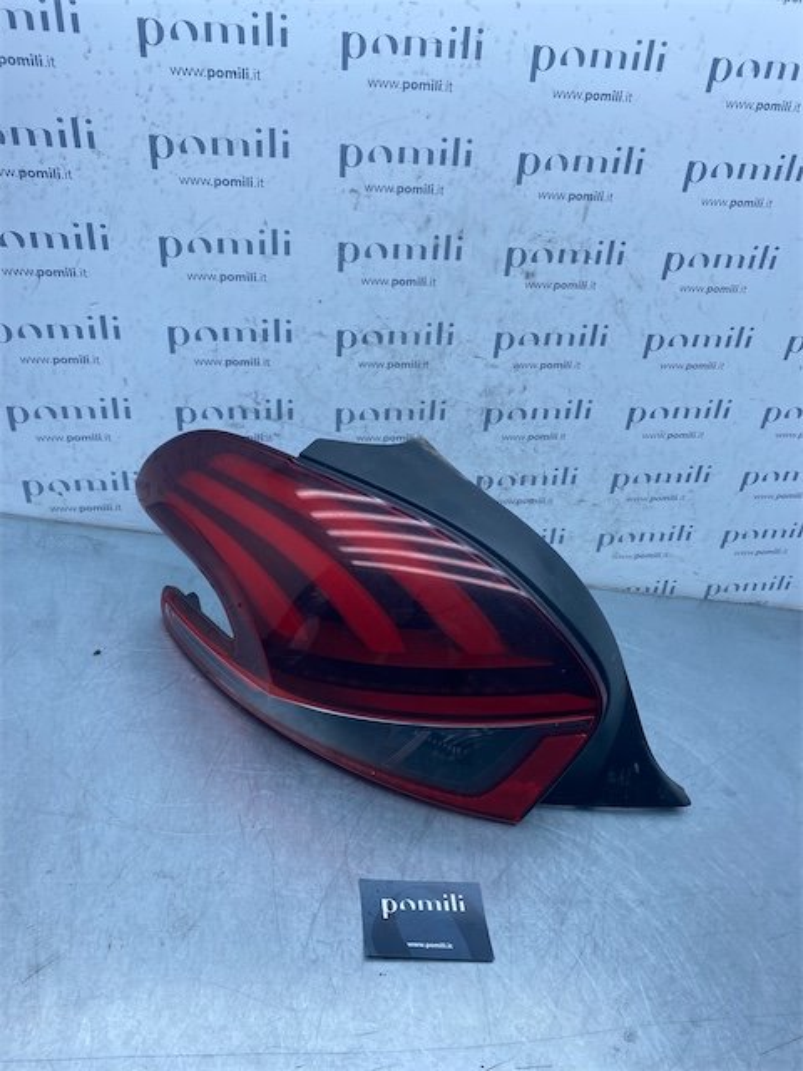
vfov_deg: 67.3
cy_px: 536
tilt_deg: -32.3
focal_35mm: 26
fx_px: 804
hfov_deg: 53.1
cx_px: 402
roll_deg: -16.5
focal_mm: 4.25
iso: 32
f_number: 1.8
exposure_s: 1/965
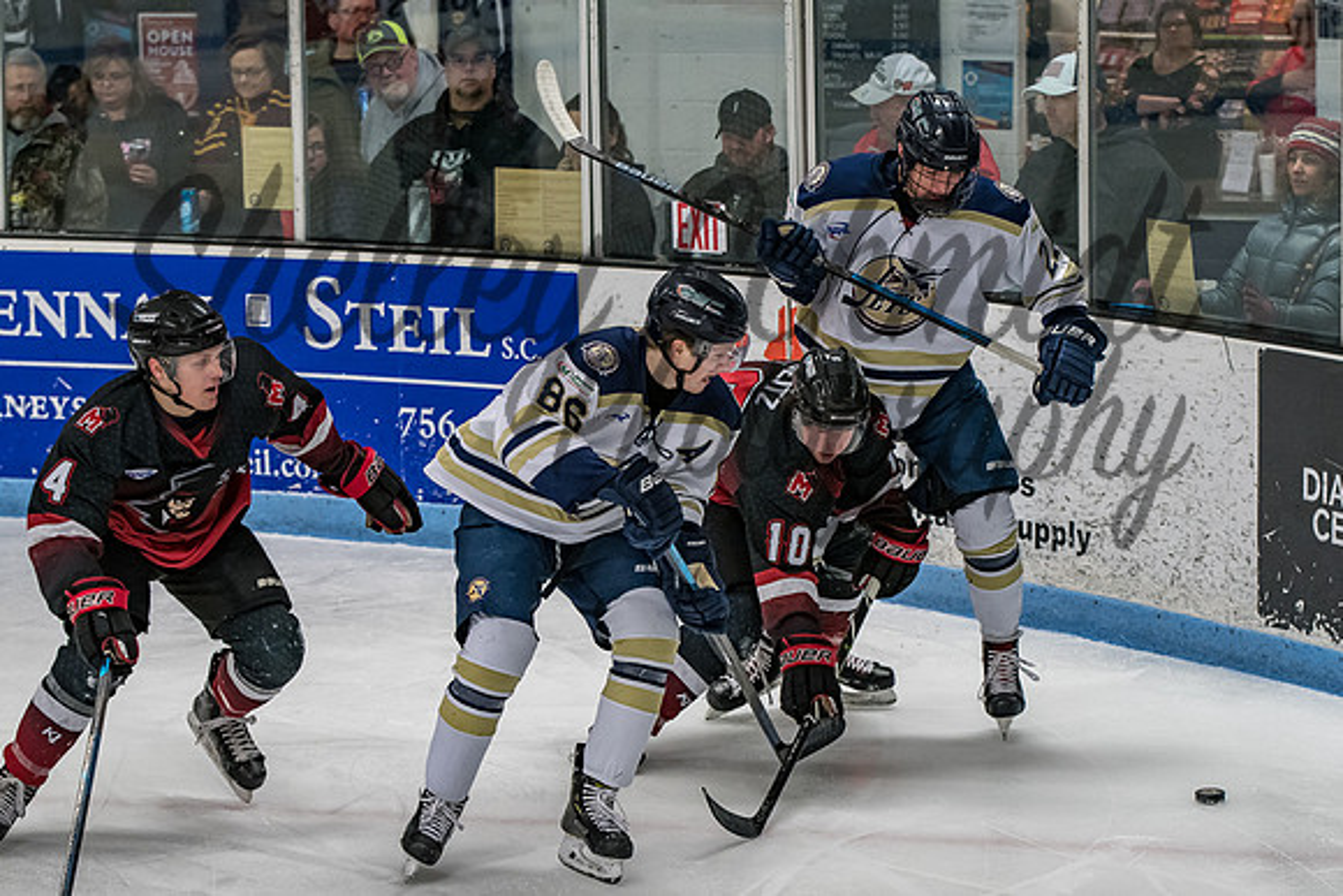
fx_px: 5549
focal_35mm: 149
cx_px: 724
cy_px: 483
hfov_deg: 13.8
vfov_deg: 9.2
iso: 1600
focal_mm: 92
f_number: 3.5
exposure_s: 1/800
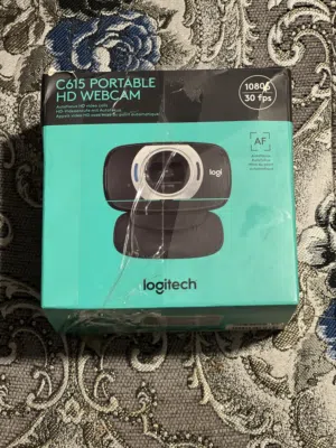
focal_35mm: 77
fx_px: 997
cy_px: 224
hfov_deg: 19.1
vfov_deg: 25.3
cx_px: 168
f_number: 2.8
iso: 320
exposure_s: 1/25
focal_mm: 9
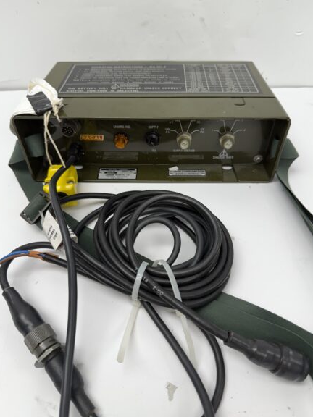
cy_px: 206
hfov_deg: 54.9
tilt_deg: -46.8
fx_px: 301
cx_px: 159
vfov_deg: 69.4
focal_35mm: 25
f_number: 1.78
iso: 50
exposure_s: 1/120
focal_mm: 6.76
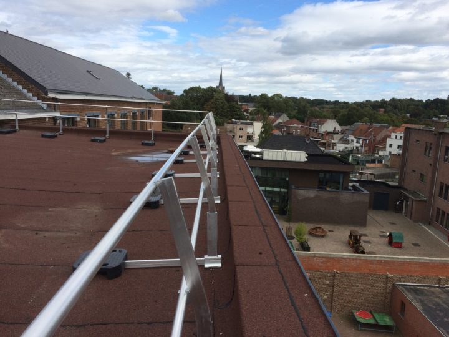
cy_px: 168
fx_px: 376
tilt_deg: -7.5
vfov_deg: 48.2
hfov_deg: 61.7
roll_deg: -2.5
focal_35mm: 29
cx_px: 224
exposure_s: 1/2053
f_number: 2.2
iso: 32
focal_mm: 4.15
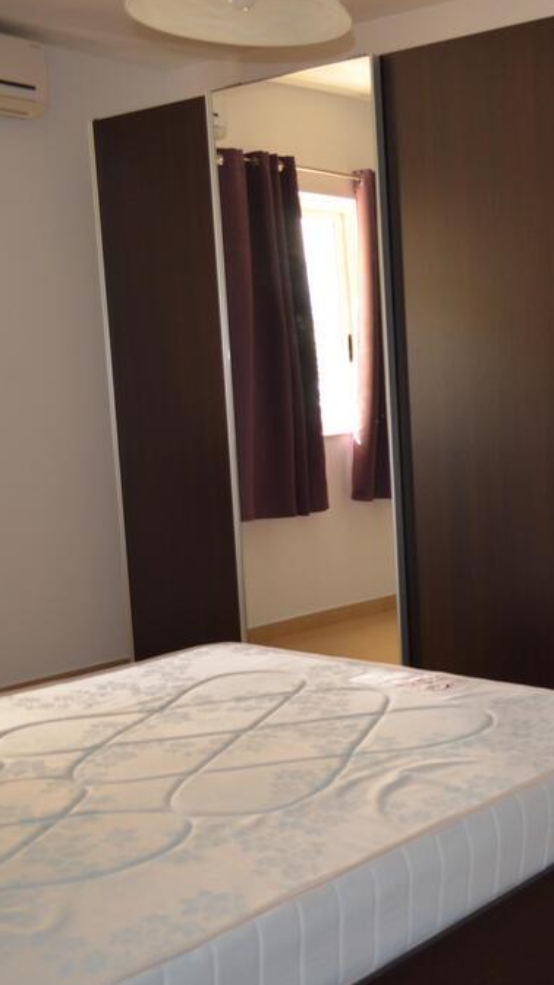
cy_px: 490
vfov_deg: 47.4
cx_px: 677
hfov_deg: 24.8
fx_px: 1123
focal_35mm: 43
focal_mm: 18
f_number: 3.5
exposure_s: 1/60
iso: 450
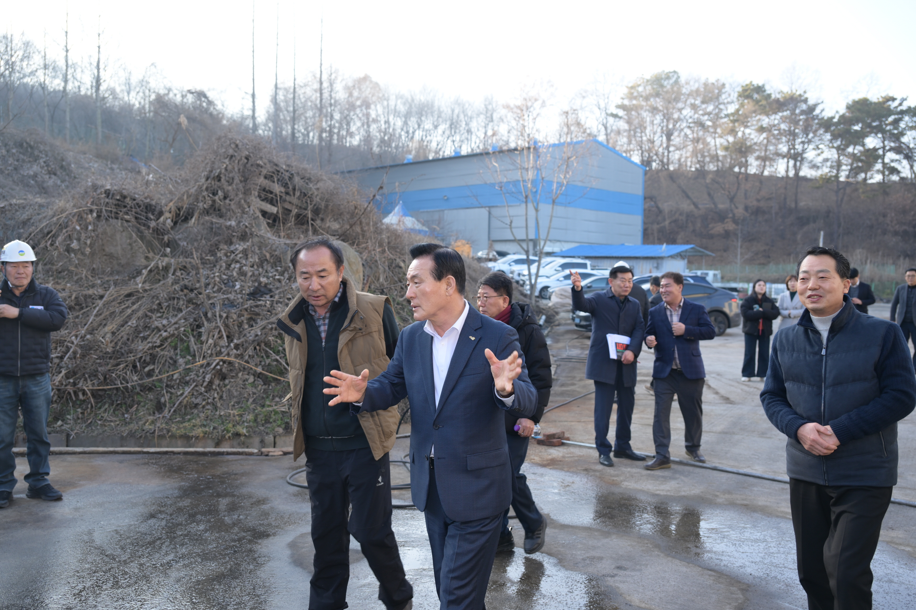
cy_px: 305
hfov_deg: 61.9
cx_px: 458
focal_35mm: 30
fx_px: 763
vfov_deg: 43.6
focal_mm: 30
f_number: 4
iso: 200
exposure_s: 1/200
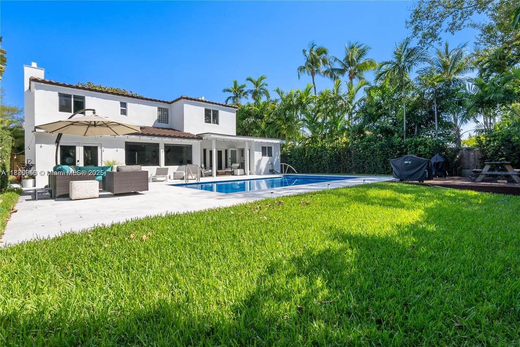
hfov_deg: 96.7
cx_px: 260
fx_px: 231
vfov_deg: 73.8
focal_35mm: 16
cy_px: 174
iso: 200
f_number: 18
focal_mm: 16
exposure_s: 1/100
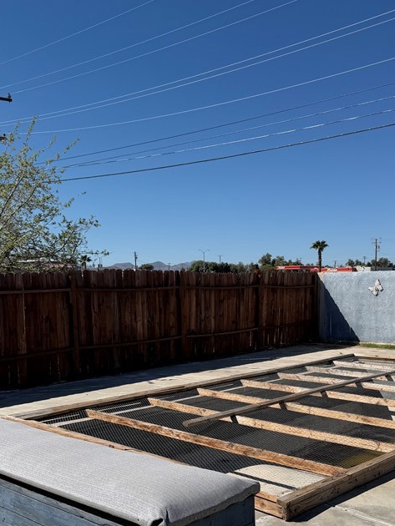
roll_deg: +0.7
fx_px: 593
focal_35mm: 39
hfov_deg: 36.5
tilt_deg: -6.7
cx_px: 261
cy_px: 354
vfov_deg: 47.0
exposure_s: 1/9091
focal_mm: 6.76
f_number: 1.78
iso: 80
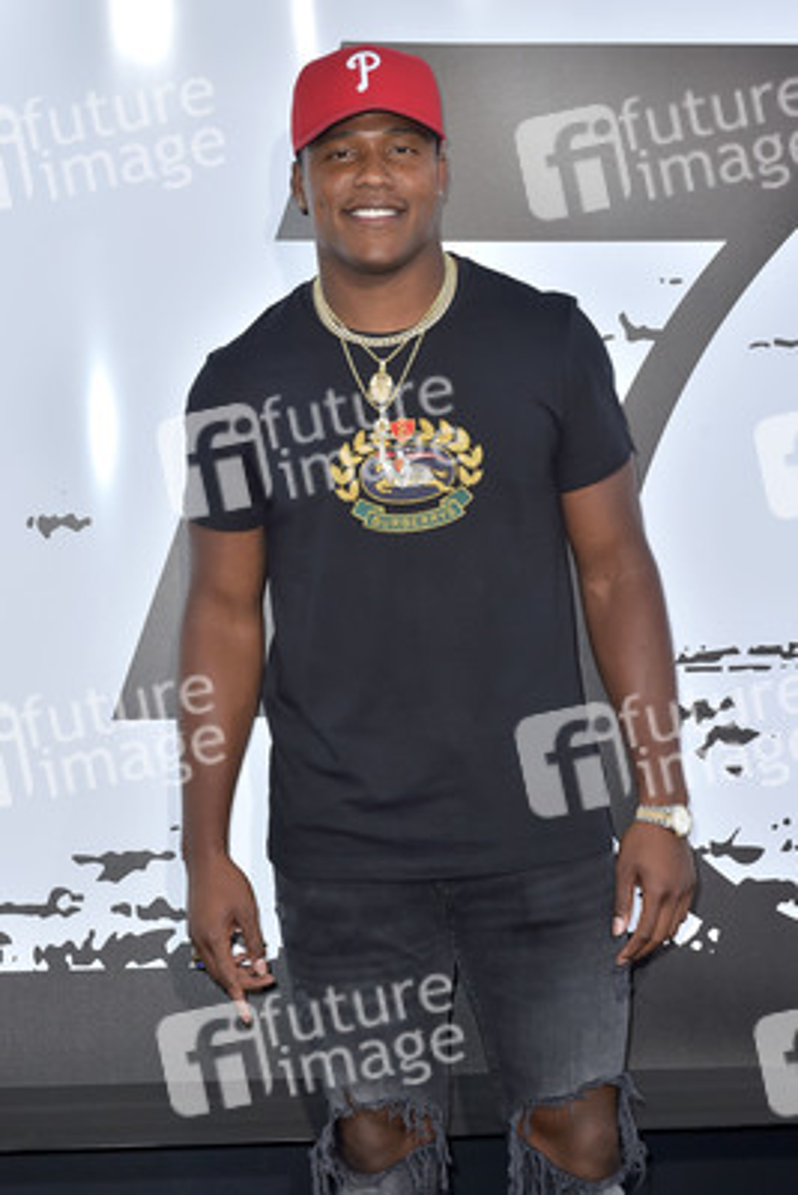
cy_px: 598
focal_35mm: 70
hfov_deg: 19.5
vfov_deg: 28.8
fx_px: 2325
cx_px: 399
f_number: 6.3
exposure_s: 1/200
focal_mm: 70
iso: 250
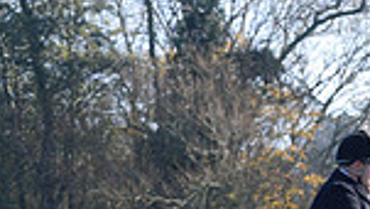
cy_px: 430
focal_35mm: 381
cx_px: 380
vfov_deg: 3.2
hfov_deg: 5.7
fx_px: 3739
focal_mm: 95
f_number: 5
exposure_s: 1/1250
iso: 1000
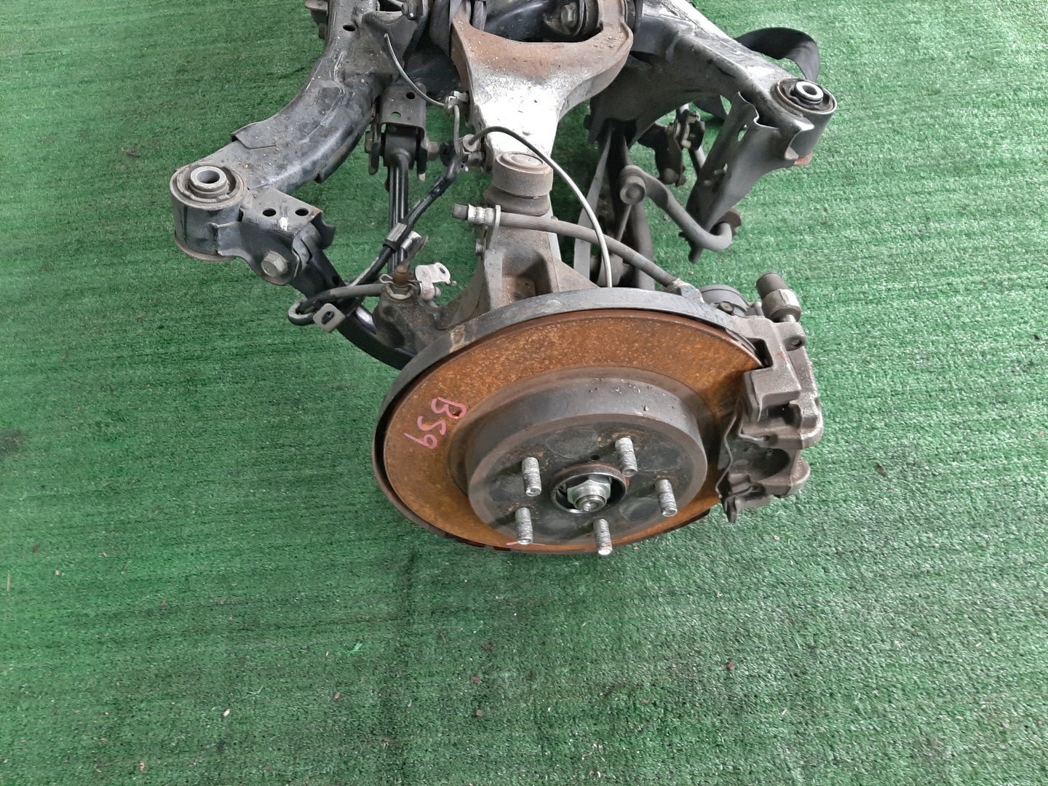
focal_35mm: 26
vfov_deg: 53.1
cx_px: 524
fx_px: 787
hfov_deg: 67.3
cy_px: 393
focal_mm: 3.93
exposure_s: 1/50
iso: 190
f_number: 1.7
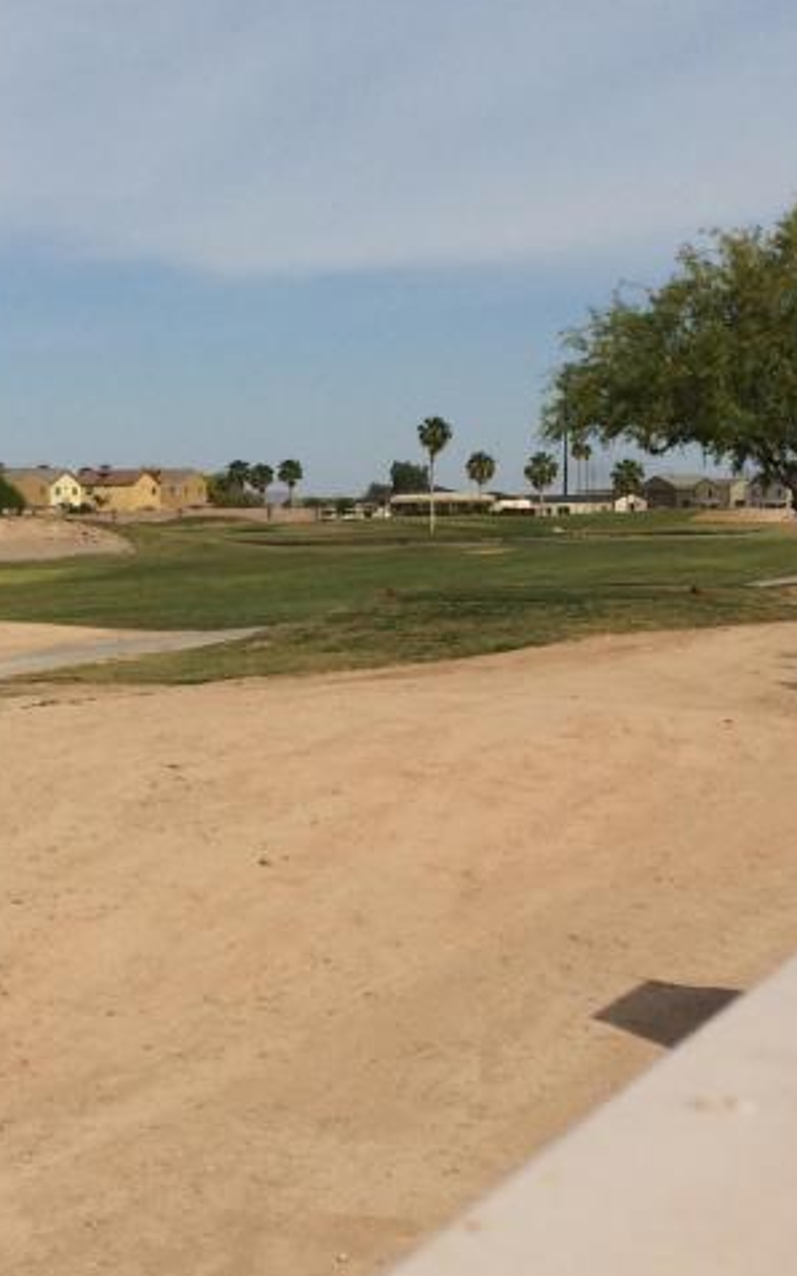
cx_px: 225
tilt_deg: -6.8
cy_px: 760
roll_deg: +1.7
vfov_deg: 31.0
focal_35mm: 66
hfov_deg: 19.6
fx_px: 2294
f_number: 2.2
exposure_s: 1/4115
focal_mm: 4.15
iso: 40
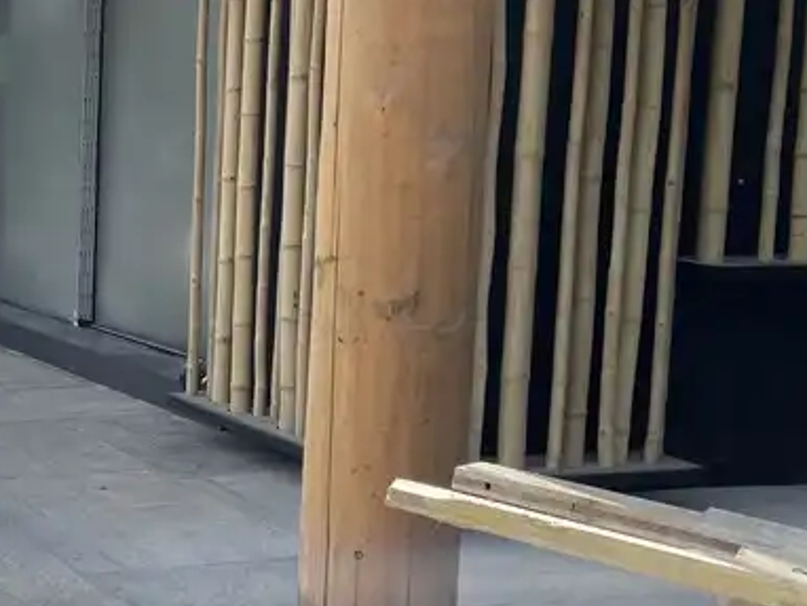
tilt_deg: -8.0
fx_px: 1586
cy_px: 346
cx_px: -154
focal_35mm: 68
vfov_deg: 21.6
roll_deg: +0.7
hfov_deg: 25.7
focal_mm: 4.2
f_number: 1.6
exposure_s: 1/4132
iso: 32
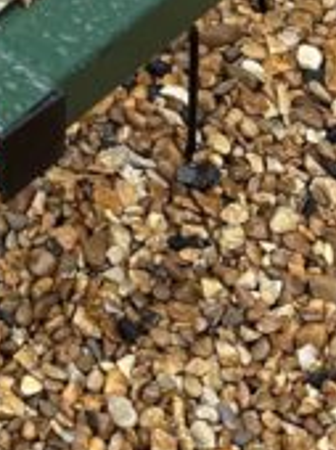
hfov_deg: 11.5
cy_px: -323
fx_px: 1466
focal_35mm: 113
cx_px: -384
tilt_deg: -26.7
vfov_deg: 15.4
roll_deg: +5.5
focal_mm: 6.86
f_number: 1.78
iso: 80
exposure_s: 1/1812
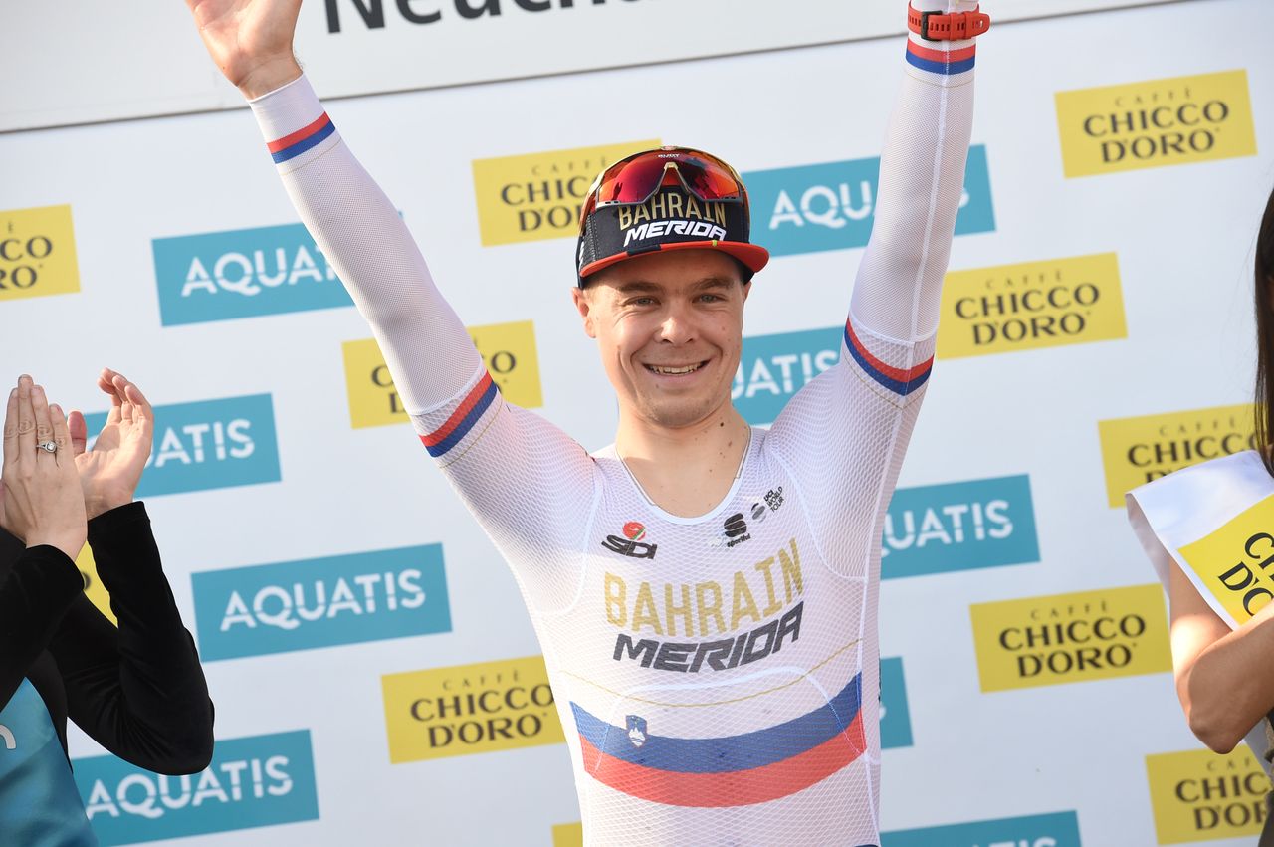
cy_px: 424
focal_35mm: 140
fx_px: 4950
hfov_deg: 14.7
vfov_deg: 9.8
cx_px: 637
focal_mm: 140
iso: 2000
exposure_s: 1/1250
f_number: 5.6
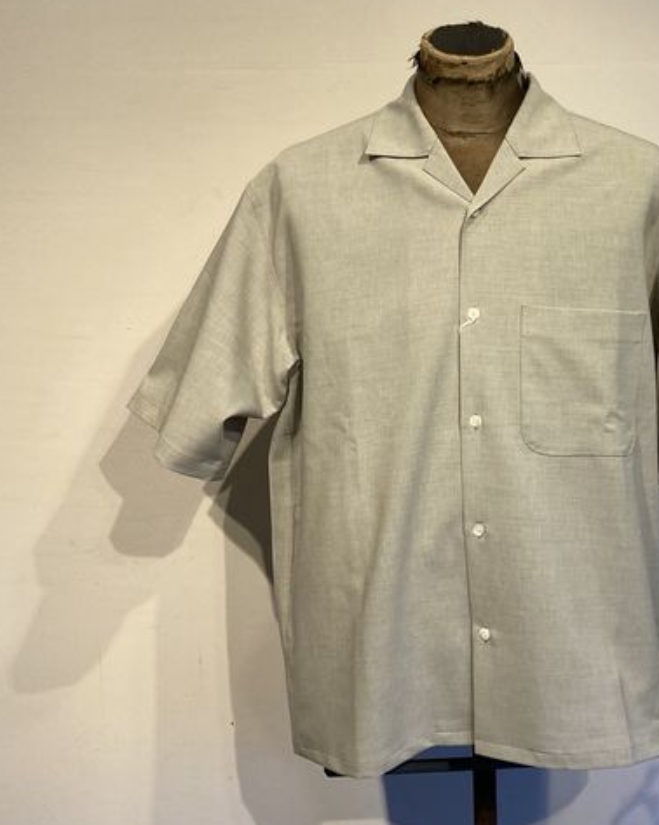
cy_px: 291
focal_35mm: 52
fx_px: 1269
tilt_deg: -6.6
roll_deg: -0.2
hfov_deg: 28.7
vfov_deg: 35.7
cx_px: 493
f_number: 1.8
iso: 80
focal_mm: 3.99
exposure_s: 1/100
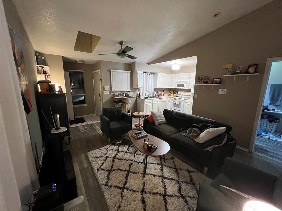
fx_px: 106
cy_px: 106
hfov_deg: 106.2
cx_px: 141
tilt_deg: -10.9
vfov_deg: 89.9
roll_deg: -0.3
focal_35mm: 13
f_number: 1.8
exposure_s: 1/60
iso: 500
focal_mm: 1.57
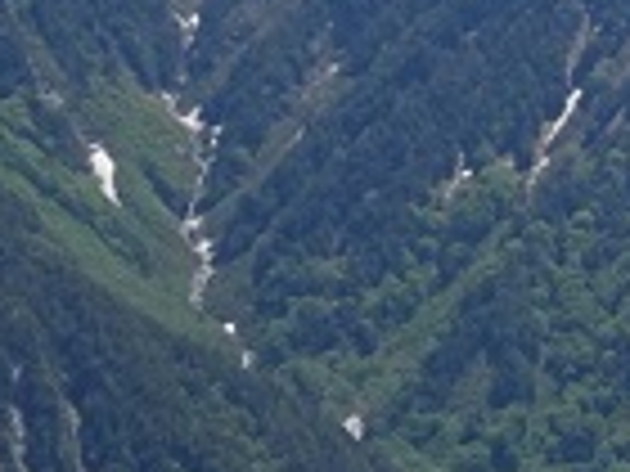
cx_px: 909
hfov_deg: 8.9
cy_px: 279
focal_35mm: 217
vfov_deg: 6.8
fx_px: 3949
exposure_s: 1/800
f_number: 4
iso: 80
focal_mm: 6.56
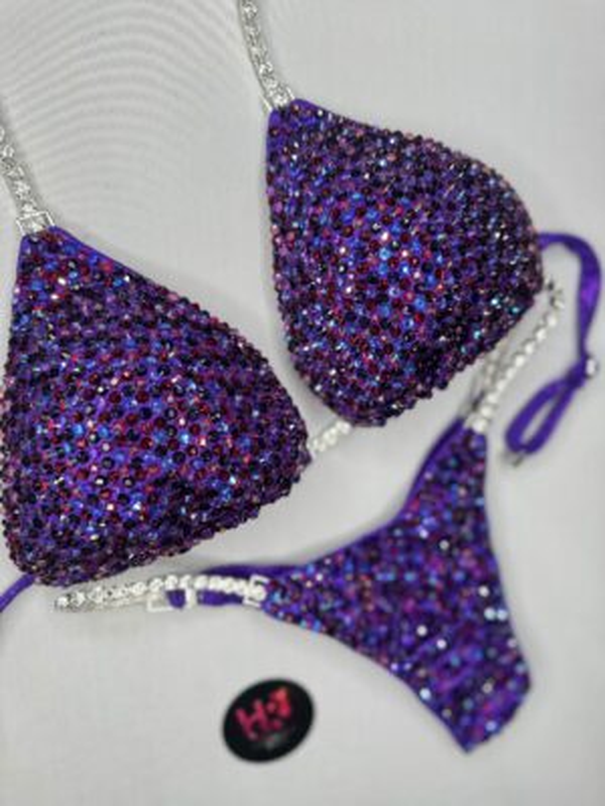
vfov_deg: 71.6
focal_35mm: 24
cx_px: 302
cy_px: 403
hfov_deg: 56.8
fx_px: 559
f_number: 1.78
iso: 64
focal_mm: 6.76
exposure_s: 1/121
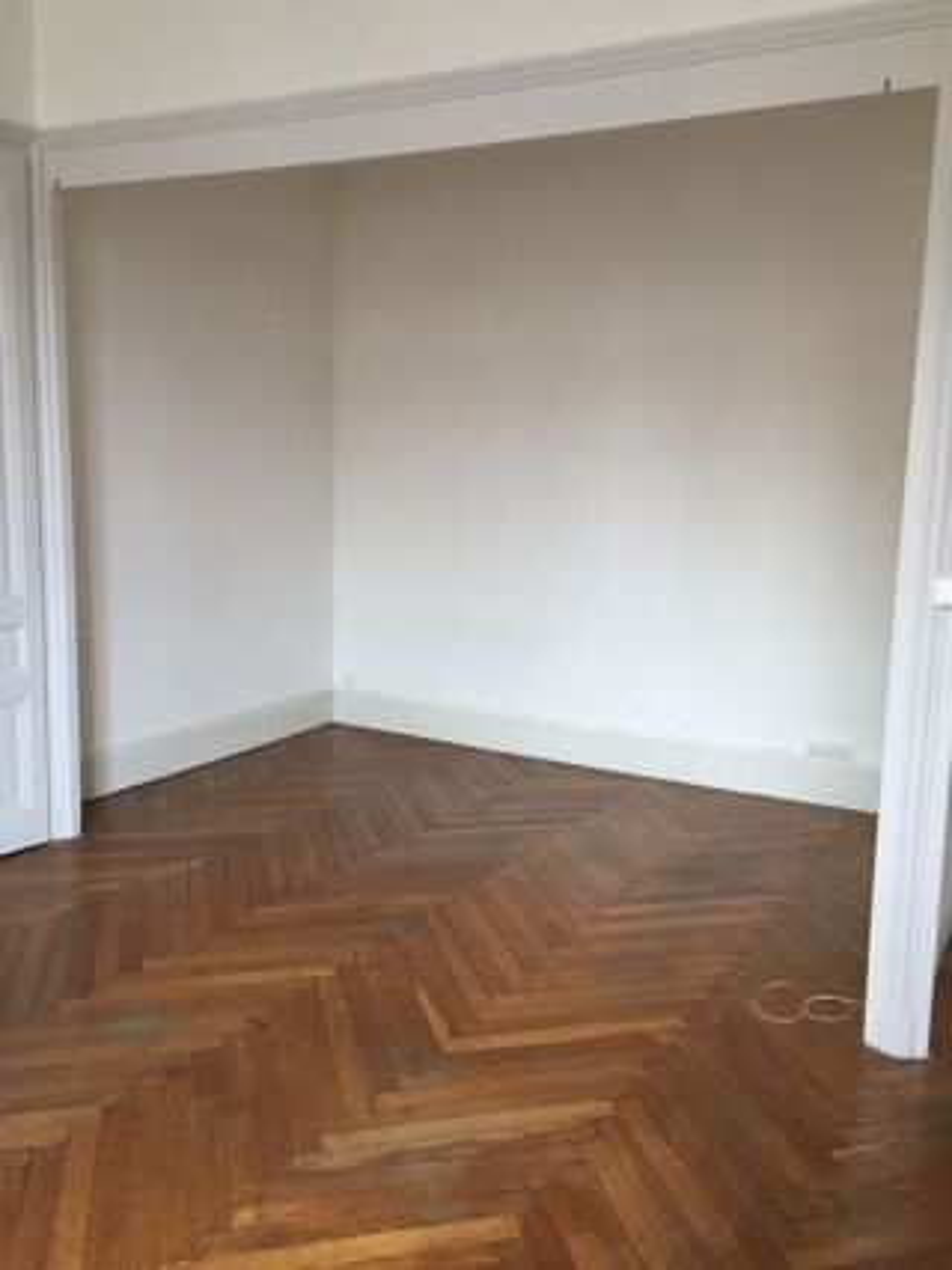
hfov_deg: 48.2
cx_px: 476
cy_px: 635
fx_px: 1064
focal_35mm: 29
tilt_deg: -5.5
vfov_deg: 61.7
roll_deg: +0.4
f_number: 2.2
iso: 40
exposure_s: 1/30
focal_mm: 4.15
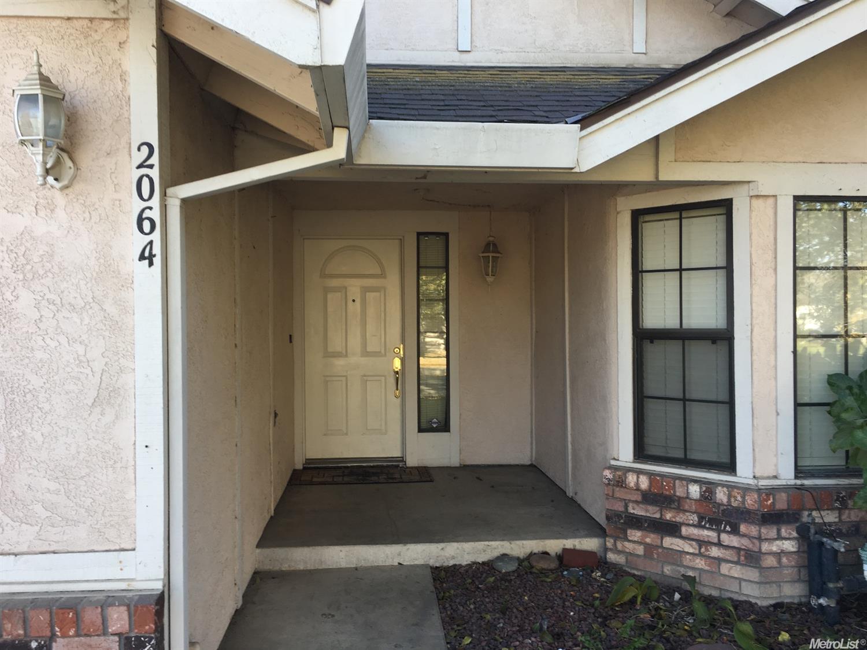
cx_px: 434
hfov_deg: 61.7
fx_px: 726
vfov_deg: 48.2
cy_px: 325
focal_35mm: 29
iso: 25
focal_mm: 4.15
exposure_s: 1/120
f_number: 2.2
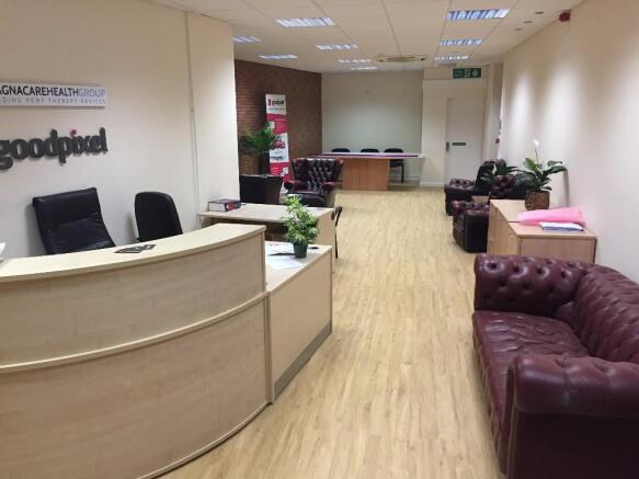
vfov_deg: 48.2
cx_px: 320
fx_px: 535
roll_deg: +1.8
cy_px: 240
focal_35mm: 29
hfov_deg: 61.7
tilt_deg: -13.7
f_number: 2.2
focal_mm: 4.15
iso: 200
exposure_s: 1/33
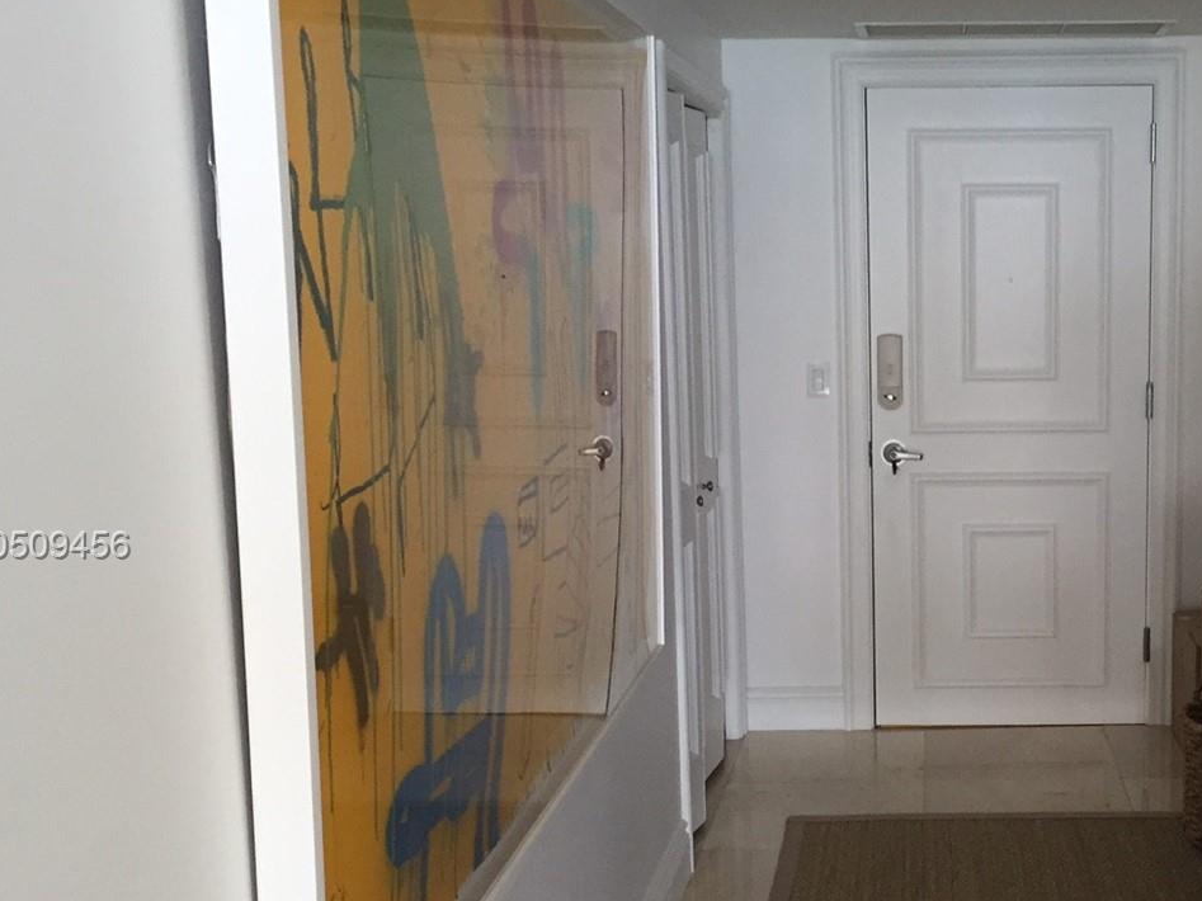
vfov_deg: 29.6
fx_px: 1701
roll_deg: -0.3
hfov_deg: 37.6
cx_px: 952
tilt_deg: -10.3
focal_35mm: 49
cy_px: 547
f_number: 2.2
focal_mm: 4.15
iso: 100
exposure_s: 1/30
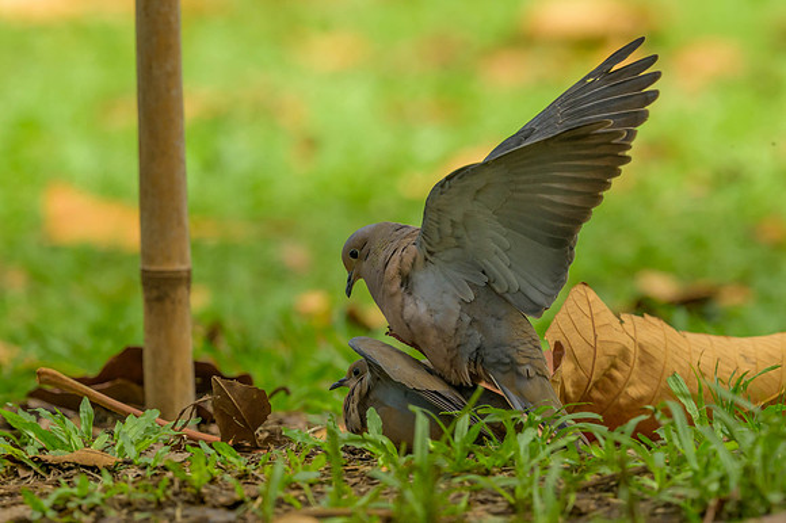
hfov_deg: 2.3
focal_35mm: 911
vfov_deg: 1.5
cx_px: 397
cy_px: 323
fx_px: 19888
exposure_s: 1/1250
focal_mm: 400
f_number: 4
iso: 640
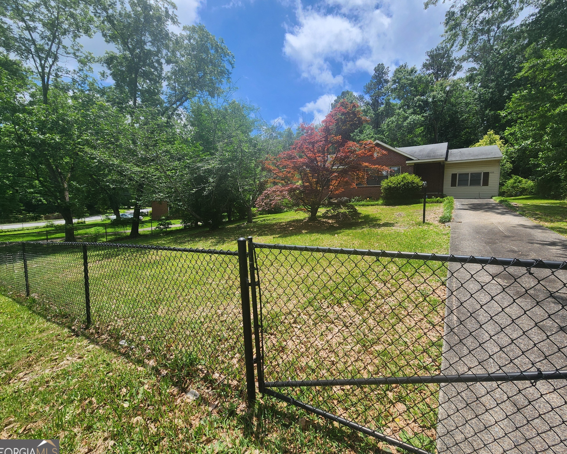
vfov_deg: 88.0
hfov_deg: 100.6
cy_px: 228
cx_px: 302
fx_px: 235
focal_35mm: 14
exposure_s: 1/1889
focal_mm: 2.2
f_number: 2.2
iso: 50
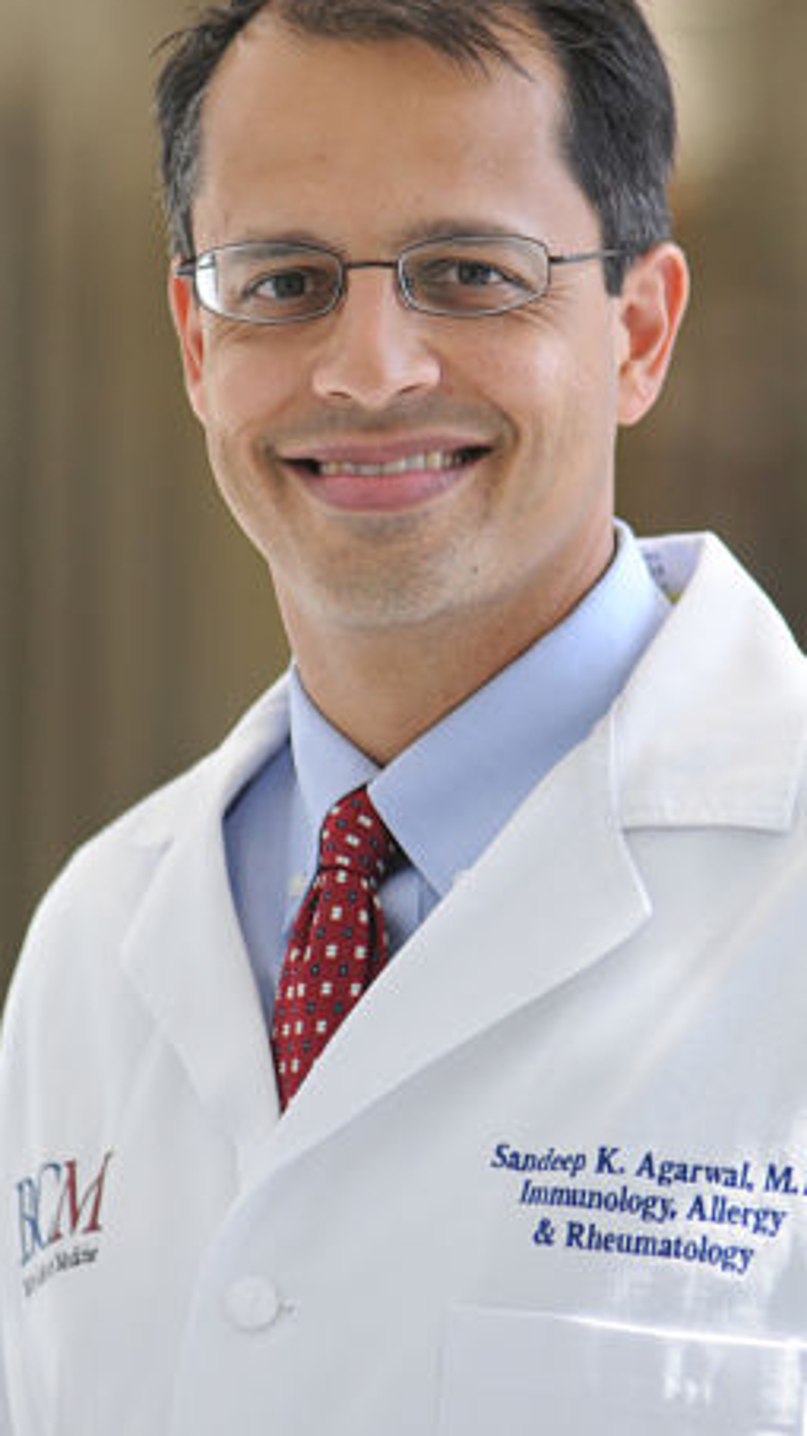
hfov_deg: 3.4
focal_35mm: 354
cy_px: 680
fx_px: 13482
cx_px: 453
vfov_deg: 6.1
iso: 250
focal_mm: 170
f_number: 2.8
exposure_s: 1/100
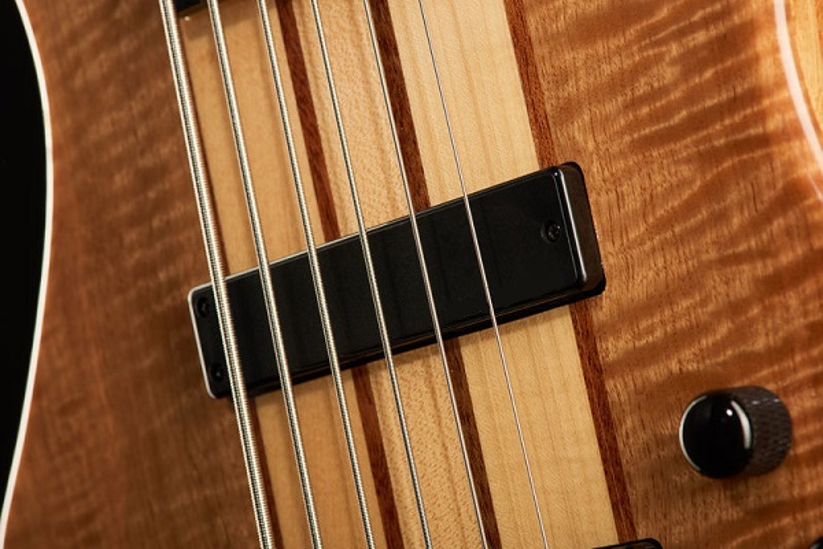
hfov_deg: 20.4
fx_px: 2286
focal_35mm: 100
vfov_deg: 13.7
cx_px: 412
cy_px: 274
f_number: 11
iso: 64
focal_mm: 100
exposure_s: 1/160
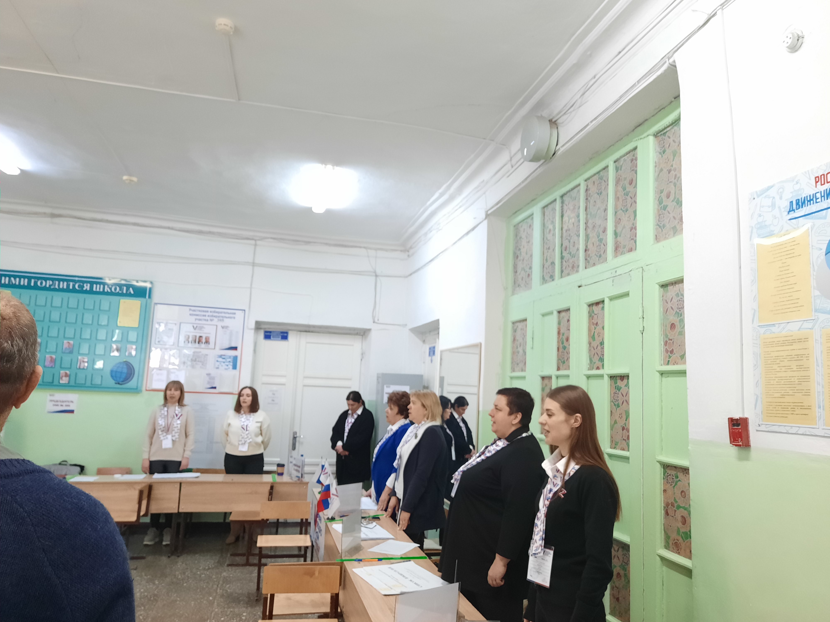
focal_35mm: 25
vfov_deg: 54.9
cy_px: 311
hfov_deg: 69.4
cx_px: 415
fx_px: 599
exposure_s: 1/33
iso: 400
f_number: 2
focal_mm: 4.6
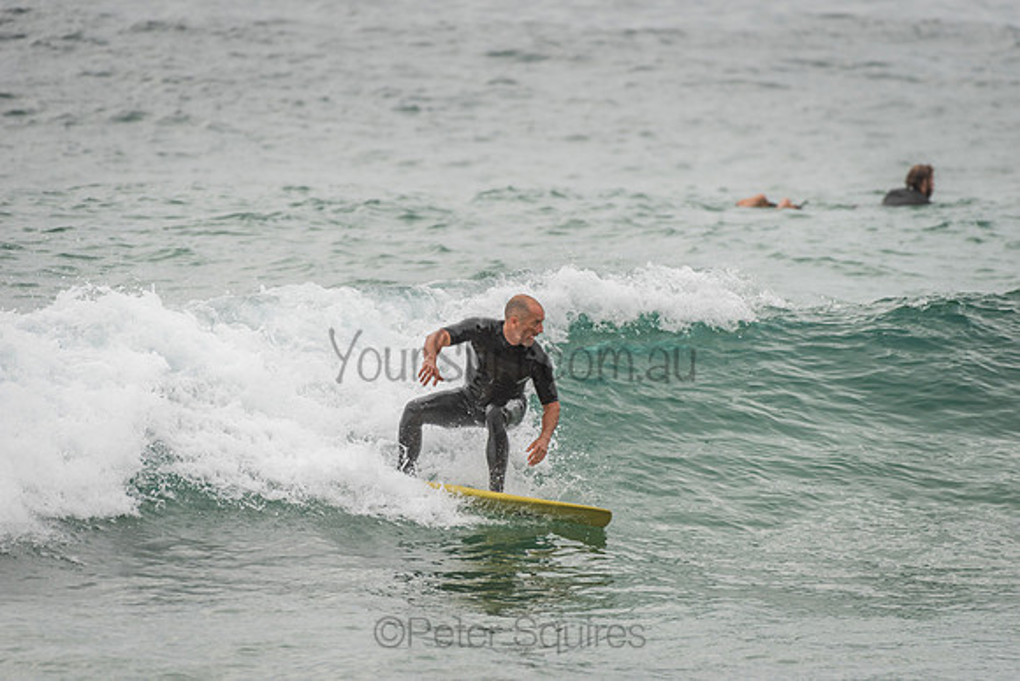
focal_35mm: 500
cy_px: 340
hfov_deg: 4.1
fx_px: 14169
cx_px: 510
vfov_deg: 2.8
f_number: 5.6
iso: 320
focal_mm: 500
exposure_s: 1/2000
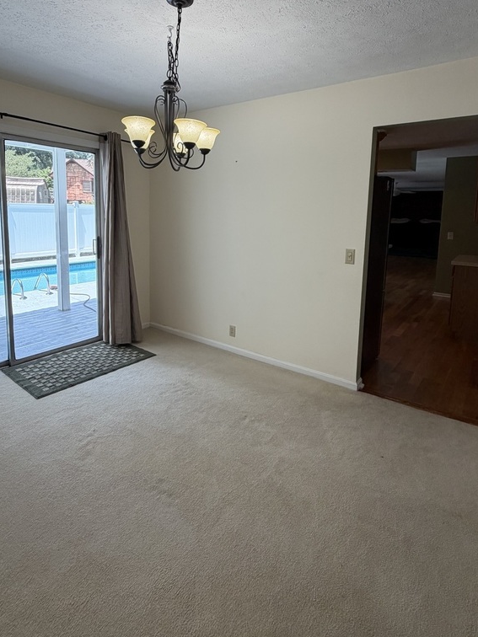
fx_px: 368
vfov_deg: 80.9
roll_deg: -1.7
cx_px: 230
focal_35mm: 20
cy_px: 259
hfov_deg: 65.9
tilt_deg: -6.9
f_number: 2.2
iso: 64
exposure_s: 1/173
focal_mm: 2.22
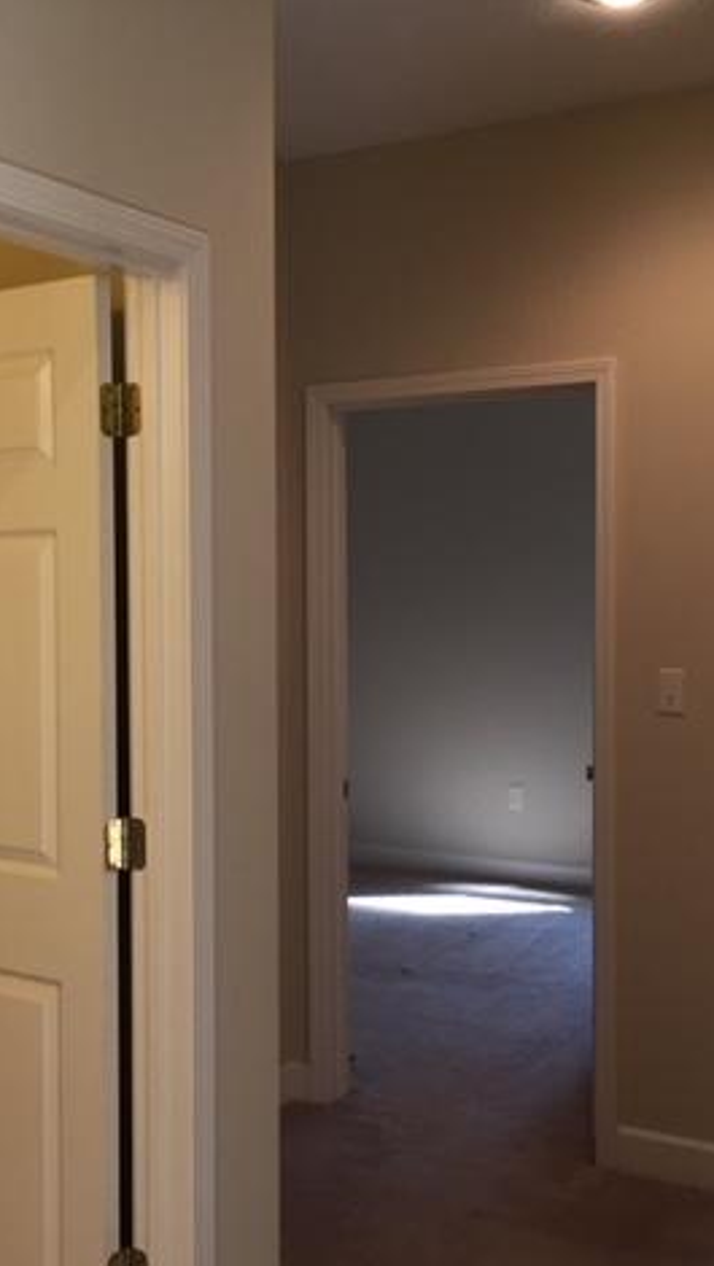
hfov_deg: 27.8
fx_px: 1445
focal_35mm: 43
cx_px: 337
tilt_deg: -2.5
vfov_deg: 47.3
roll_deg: +0.3
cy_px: 641
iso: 50
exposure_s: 1/30
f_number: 2.2
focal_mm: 4.15
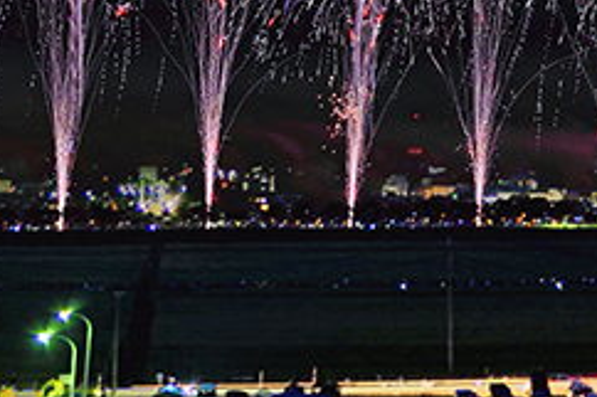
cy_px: -163
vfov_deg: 10.8
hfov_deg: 15.6
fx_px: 2038
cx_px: 851
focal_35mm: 123
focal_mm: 31
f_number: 10
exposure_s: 4.6
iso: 100
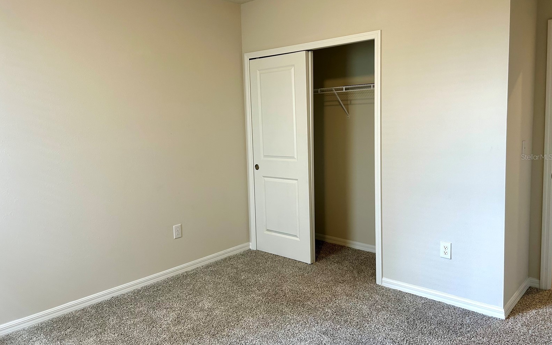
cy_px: 157
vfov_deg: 44.5
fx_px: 421
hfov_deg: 66.5
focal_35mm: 28
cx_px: 274
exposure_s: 1/120
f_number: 1.5
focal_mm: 5.7
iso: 100
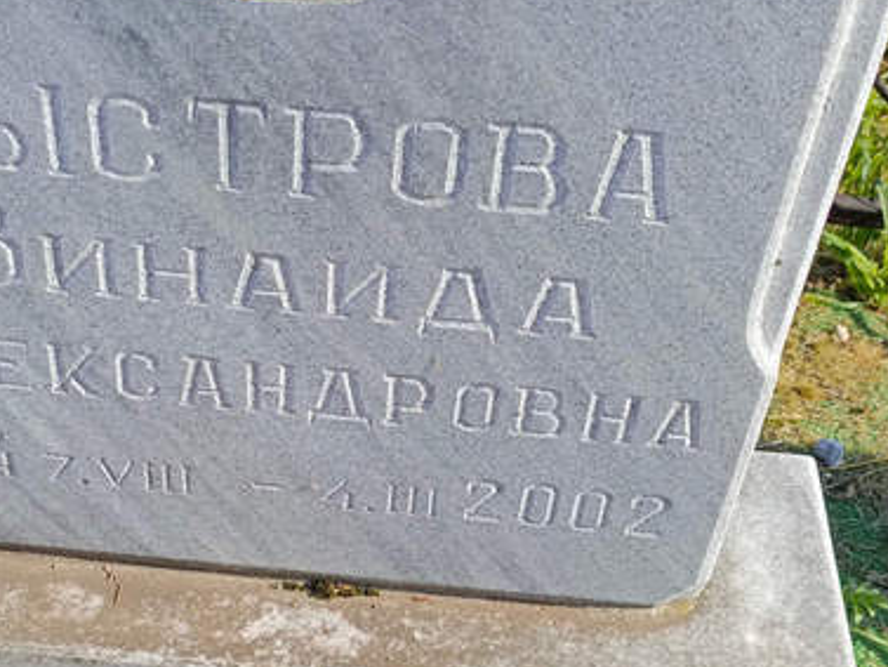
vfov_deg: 27.3
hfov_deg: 35.9
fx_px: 1360
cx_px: 330
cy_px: 467
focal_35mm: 53
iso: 113
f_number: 1.69
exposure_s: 1/755
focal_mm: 4.76
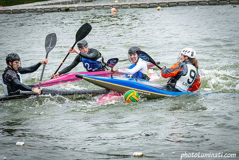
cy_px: 80
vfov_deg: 7.9
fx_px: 1162
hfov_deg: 11.7
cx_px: 120
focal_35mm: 175
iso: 3200
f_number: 8
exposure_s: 1/2500
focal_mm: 175
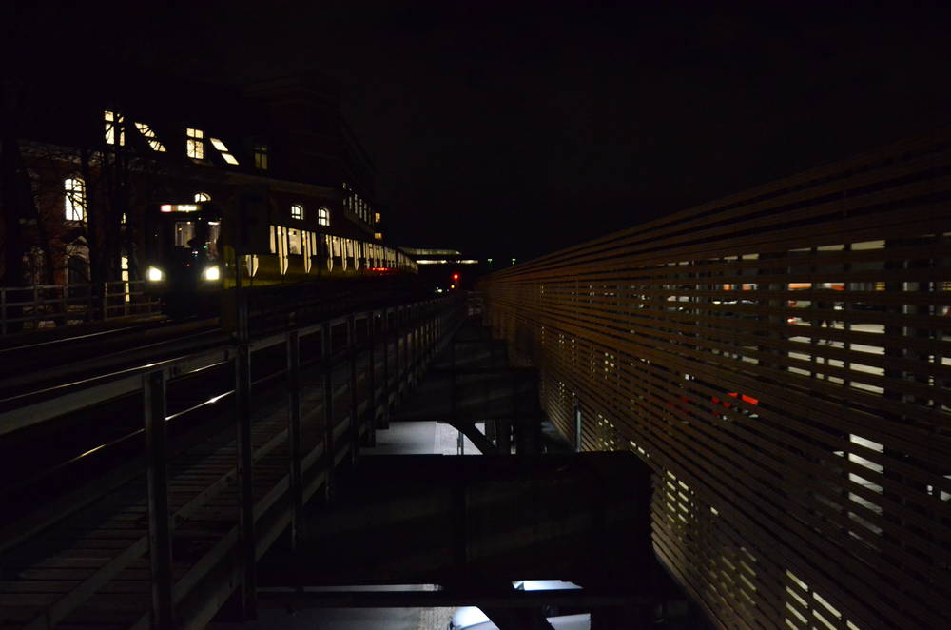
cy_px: 315
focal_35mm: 36
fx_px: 949
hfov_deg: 53.2
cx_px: 476
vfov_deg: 36.7
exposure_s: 1/60
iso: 6400
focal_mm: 24
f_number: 3.5
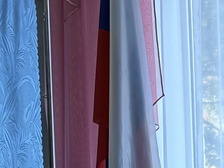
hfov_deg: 11.1
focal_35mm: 178
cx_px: 140
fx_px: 1152
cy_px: 180
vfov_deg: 8.3
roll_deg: +2.3
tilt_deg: -0.7
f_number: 1.78
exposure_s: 1/100
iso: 100
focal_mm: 6.76
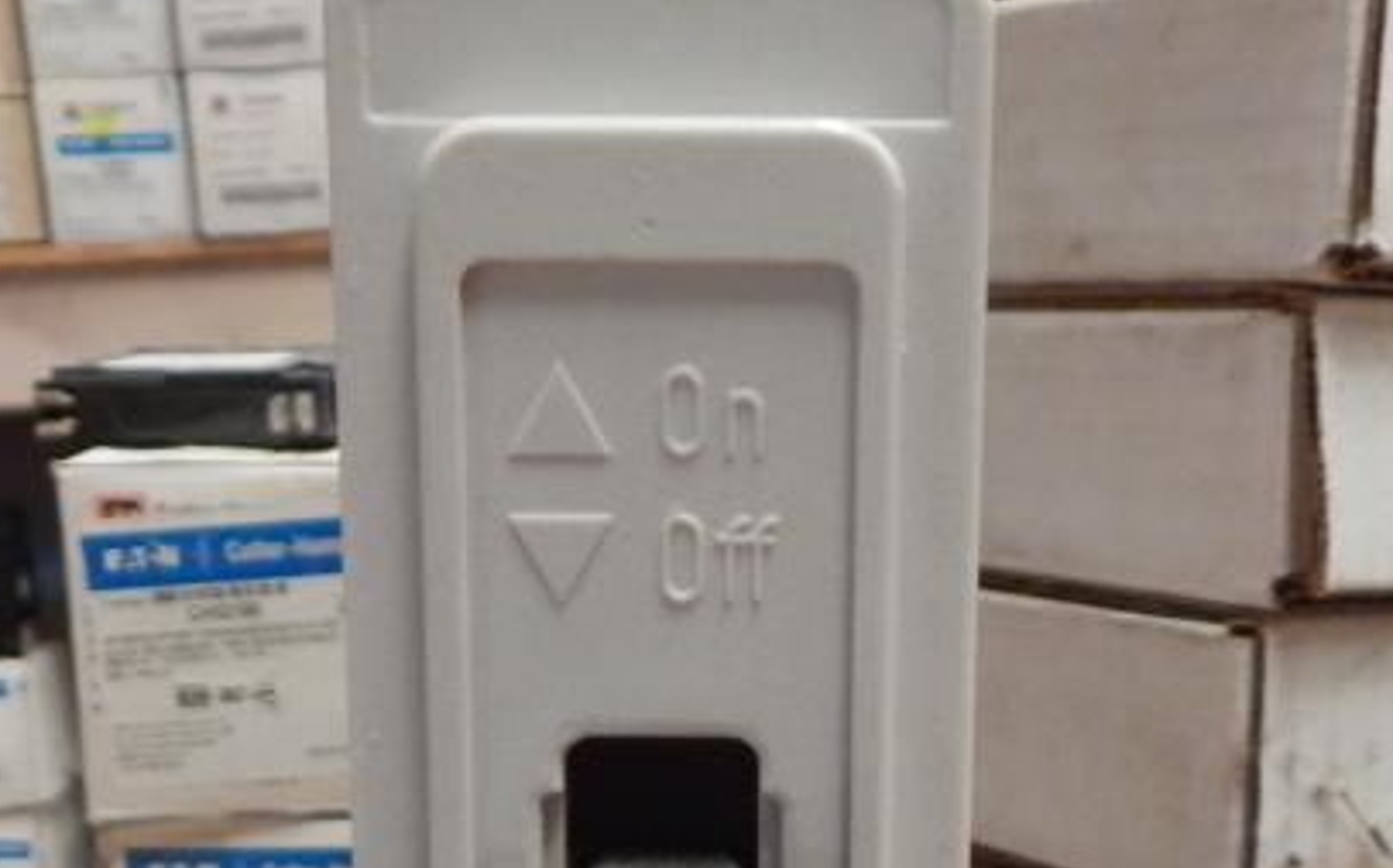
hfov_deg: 29.8
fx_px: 2617
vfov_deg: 18.2
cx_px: 741
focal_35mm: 69
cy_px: 937
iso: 400
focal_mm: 4
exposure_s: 1/80
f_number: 3
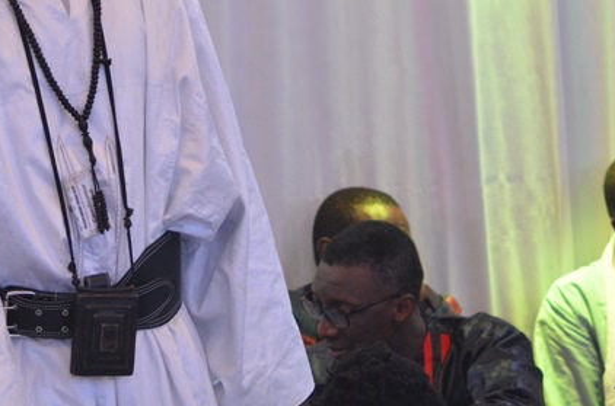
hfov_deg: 8.1
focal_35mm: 255
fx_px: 4345
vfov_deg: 5.4
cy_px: 108
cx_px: 198
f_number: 4
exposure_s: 1/125
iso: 1600
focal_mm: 70
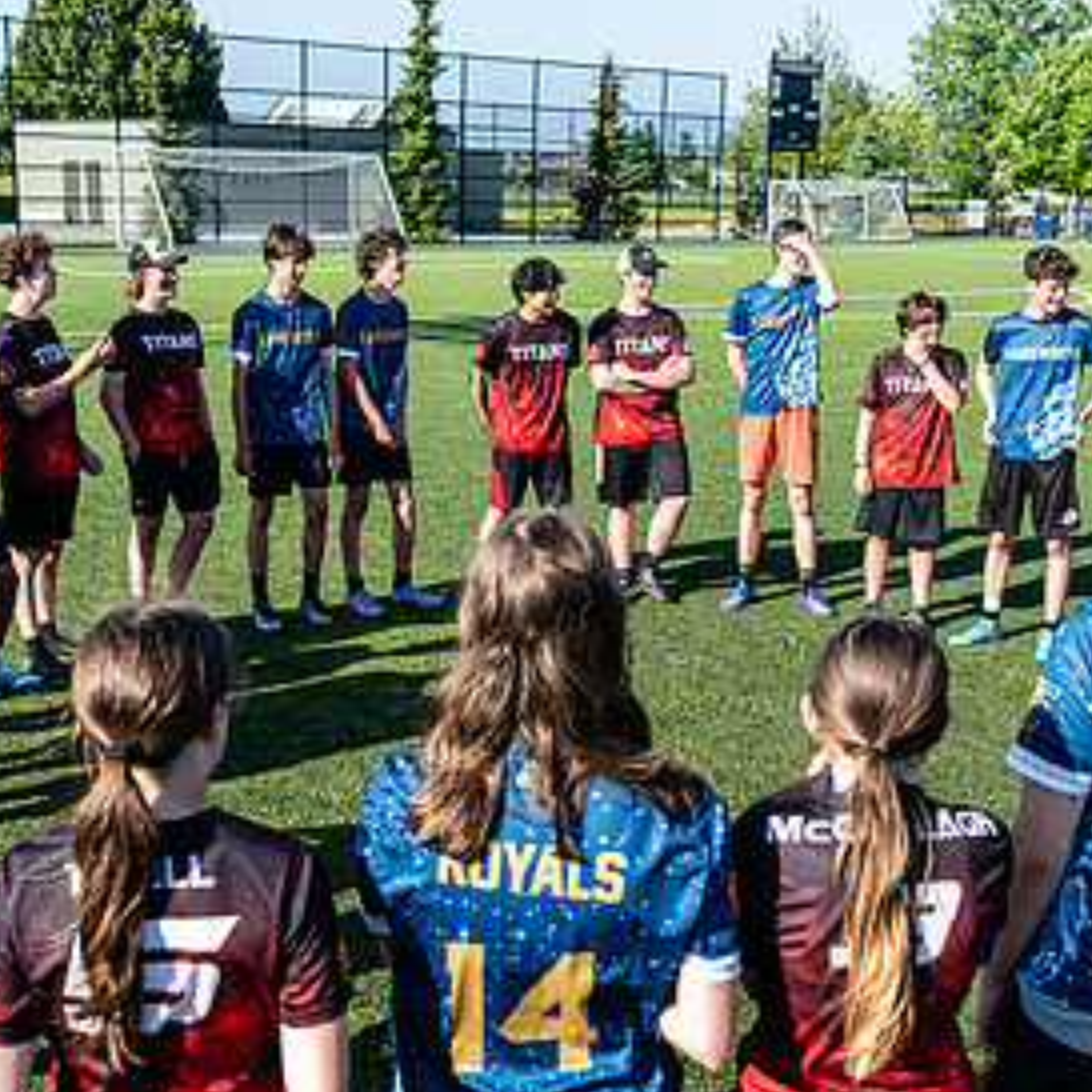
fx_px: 1713
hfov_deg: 35.4
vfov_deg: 35.1
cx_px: 532
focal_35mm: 48
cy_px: 704
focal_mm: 24
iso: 100
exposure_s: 1/400
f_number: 4
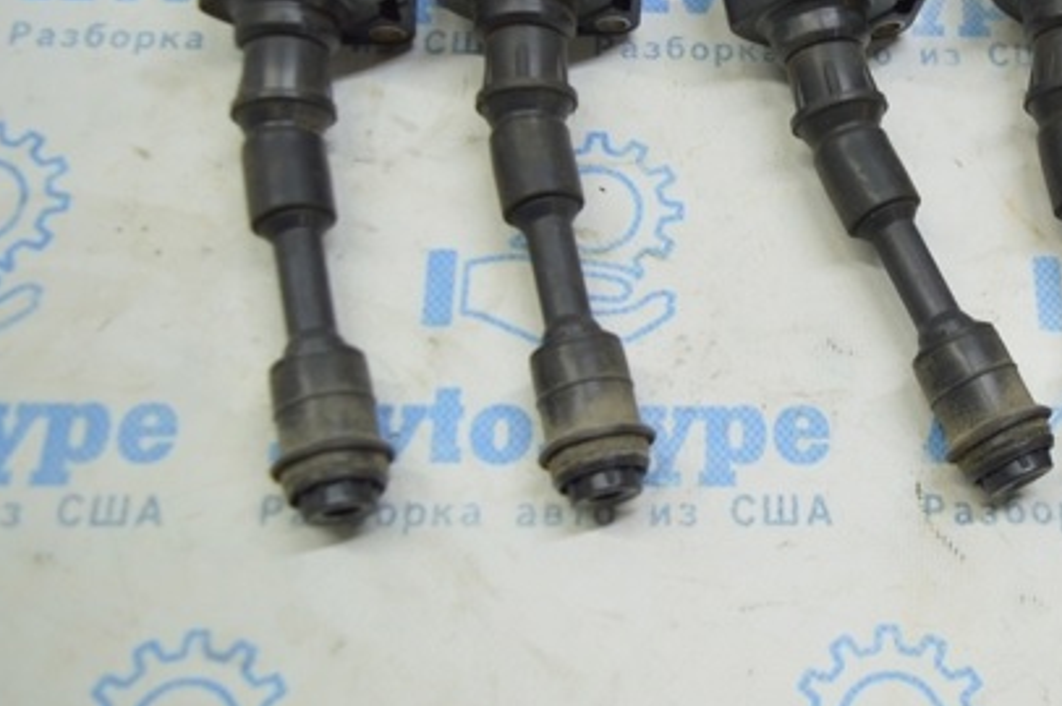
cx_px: 787
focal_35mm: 52
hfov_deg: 37.3
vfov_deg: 25.7
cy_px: 200
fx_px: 1533
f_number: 3.8
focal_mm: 22
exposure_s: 1/40
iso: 400
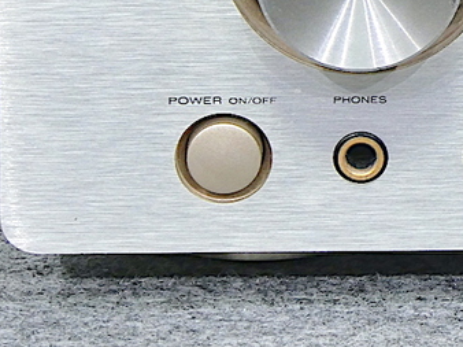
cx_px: 588
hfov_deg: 4.0
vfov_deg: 3.0
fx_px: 6536
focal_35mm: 489
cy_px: -60
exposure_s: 1/10
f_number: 5.6
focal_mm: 30.9
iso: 200
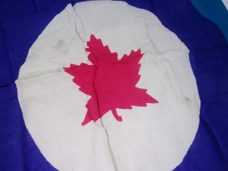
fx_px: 184
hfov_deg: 63.4
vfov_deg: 49.7
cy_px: 86
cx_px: 114
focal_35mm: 28
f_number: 3.9
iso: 80
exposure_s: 1/50
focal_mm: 5.1
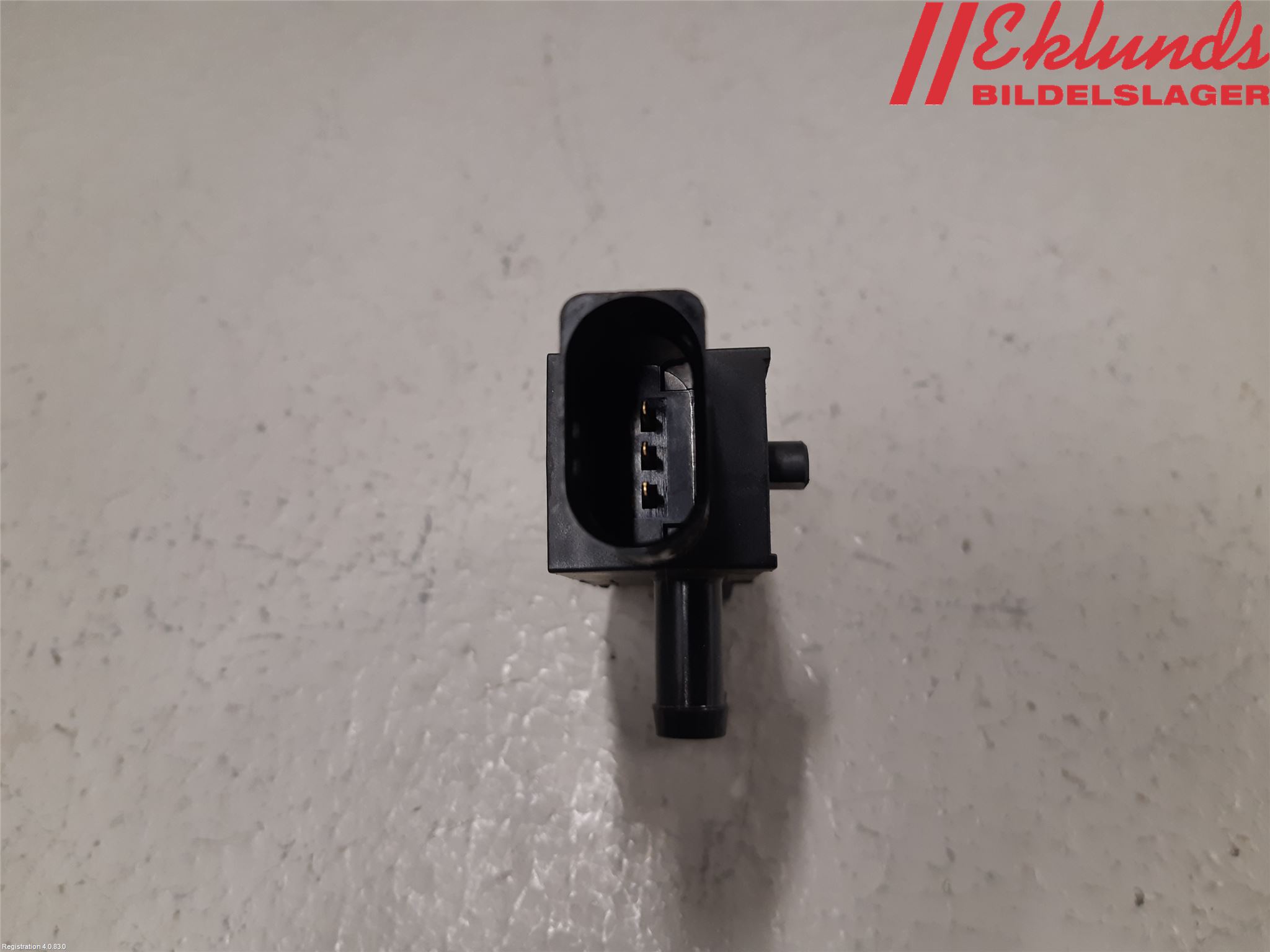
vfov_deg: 53.1
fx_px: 954
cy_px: 476
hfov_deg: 67.3
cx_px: 635
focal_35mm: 26
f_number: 1.7
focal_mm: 3.93
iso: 100
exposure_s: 1/50
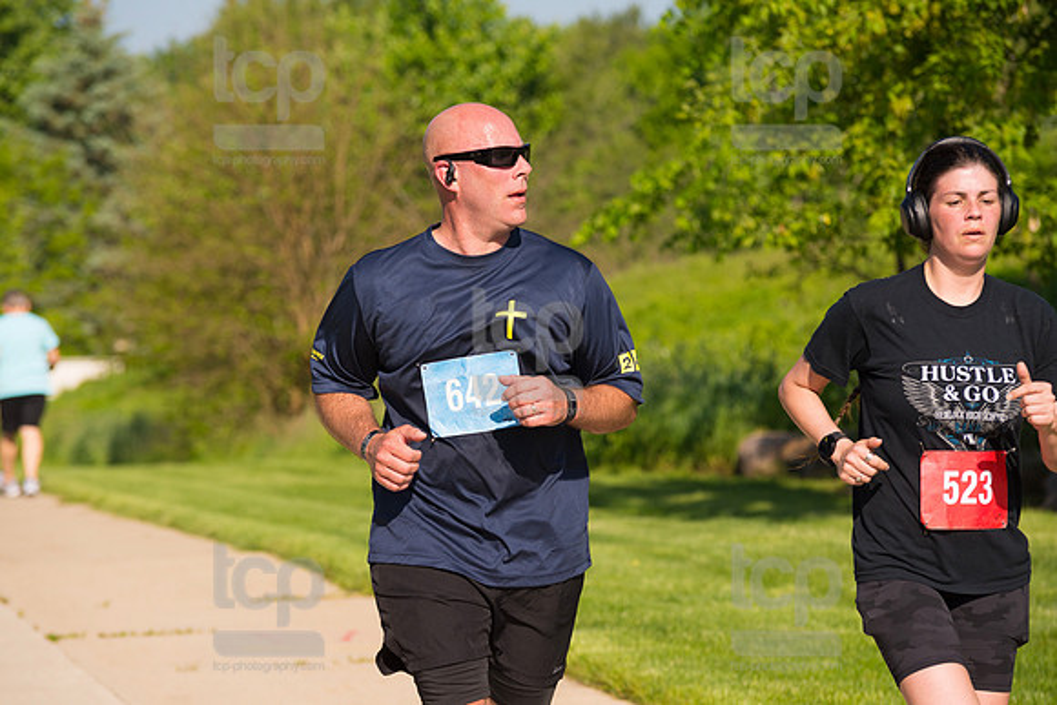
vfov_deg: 9.5
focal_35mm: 145
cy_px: 352
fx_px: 4258
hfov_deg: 14.2
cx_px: 528
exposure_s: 1/2000
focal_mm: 145
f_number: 5.6
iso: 400
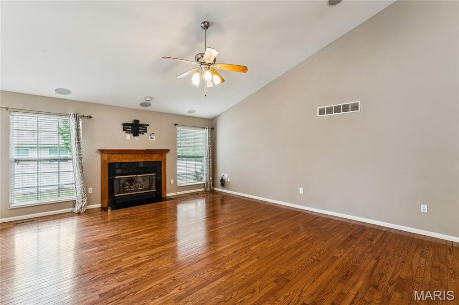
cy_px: 152
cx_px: 230
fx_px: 205
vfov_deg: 73.4
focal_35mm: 16
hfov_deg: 96.4
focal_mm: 16.1
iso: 200
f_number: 13
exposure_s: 1.3
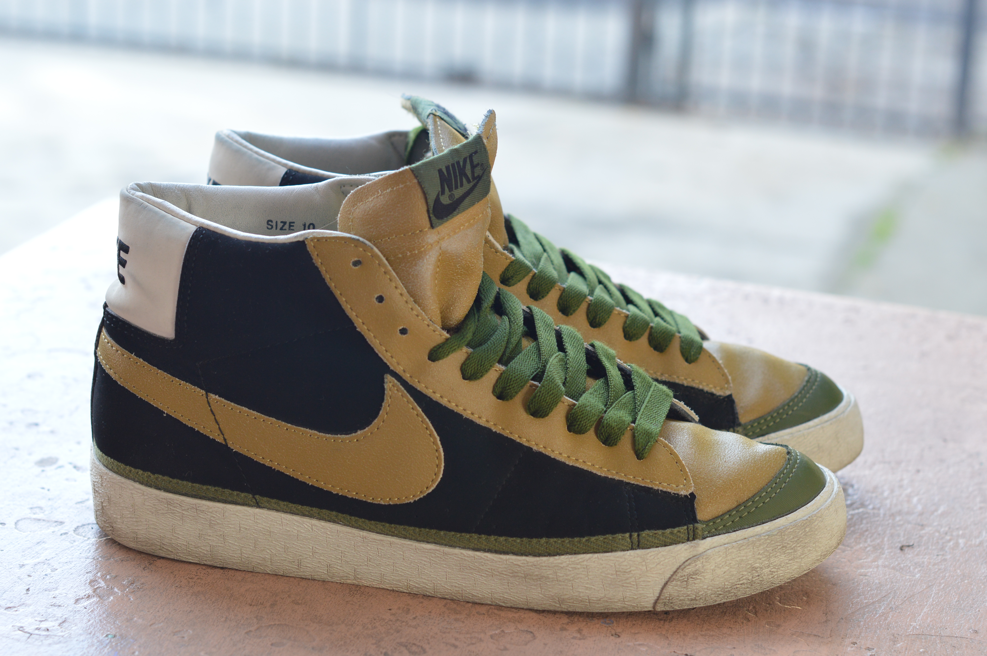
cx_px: 494
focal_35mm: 75
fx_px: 2054
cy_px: 328
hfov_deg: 27.0
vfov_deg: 18.1
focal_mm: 50
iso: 400
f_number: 5
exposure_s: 1/100
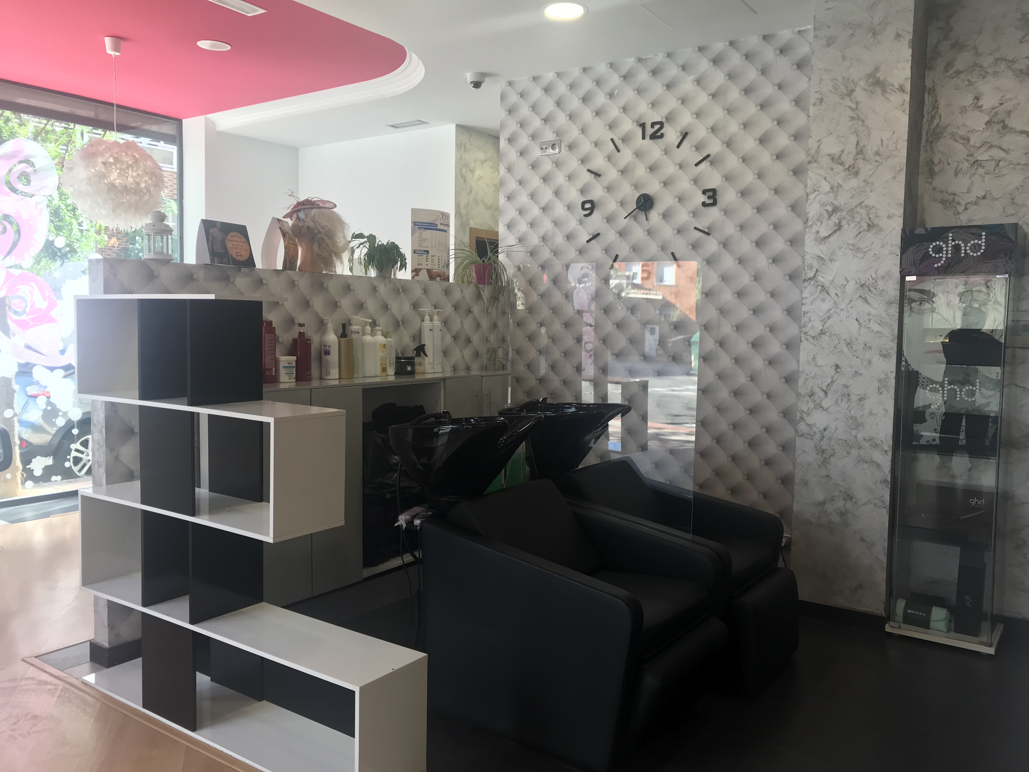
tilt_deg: -4.6
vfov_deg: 49.7
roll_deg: -0.7
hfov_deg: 63.4
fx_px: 832
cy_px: 386
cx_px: 514
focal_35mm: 28
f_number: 1.8
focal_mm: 3.99
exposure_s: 1/99
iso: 25
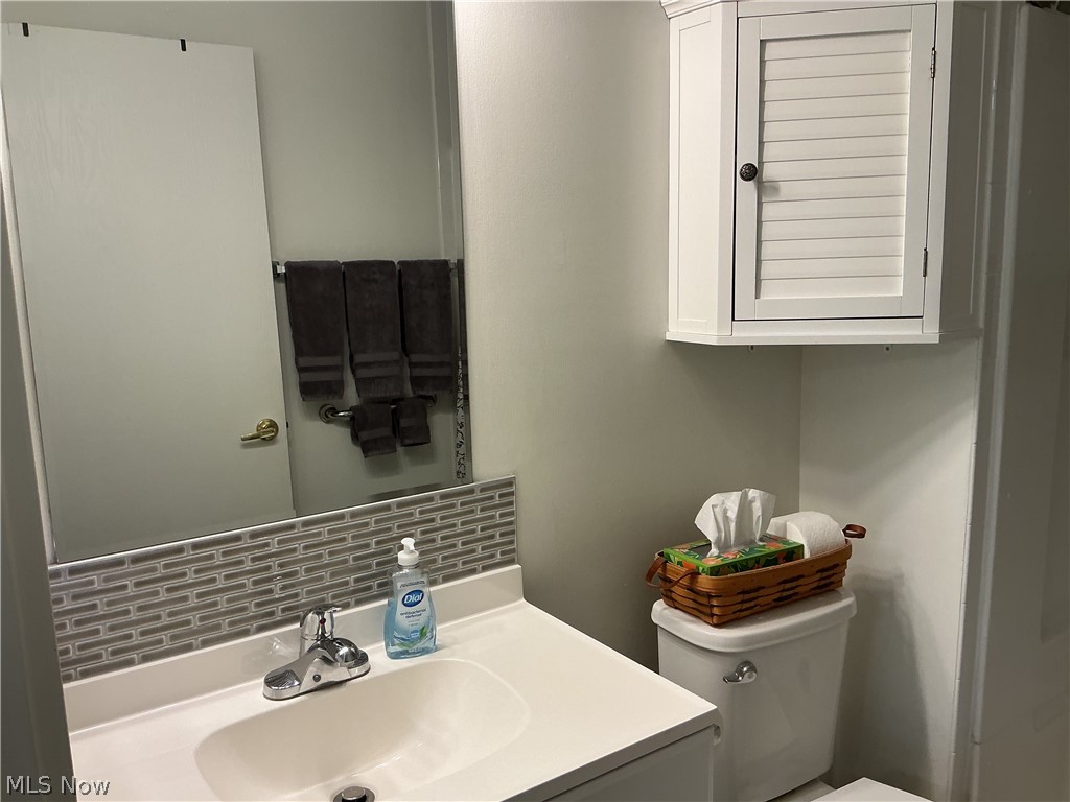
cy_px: 401
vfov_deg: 48.2
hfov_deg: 61.7
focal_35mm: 29
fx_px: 896
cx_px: 535
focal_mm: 3
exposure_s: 1/120
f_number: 1.8
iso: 50
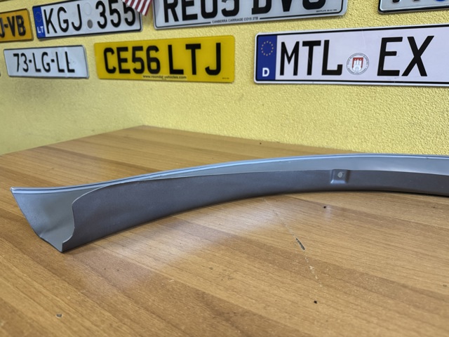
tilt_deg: -18.2
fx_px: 311
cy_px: 168
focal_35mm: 24
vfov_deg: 56.8
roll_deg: -0.2
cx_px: 224
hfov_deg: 71.6
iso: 200
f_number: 1.78
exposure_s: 1/104
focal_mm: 6.76
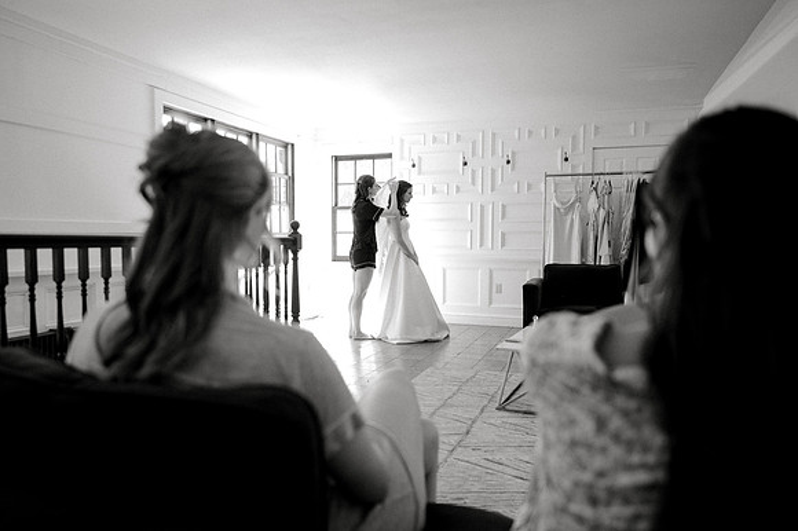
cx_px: 399
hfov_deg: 71.3
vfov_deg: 51.1
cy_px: 266
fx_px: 556
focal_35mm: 25
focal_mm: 24
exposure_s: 1/500
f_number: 2
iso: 800
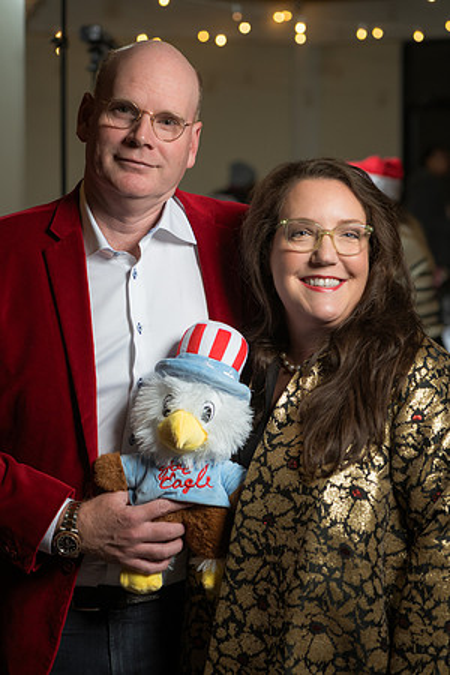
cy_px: 338
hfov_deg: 13.0
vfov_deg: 19.5
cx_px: 225
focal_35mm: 105
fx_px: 1969
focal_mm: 105
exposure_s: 1/160
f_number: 5
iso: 400
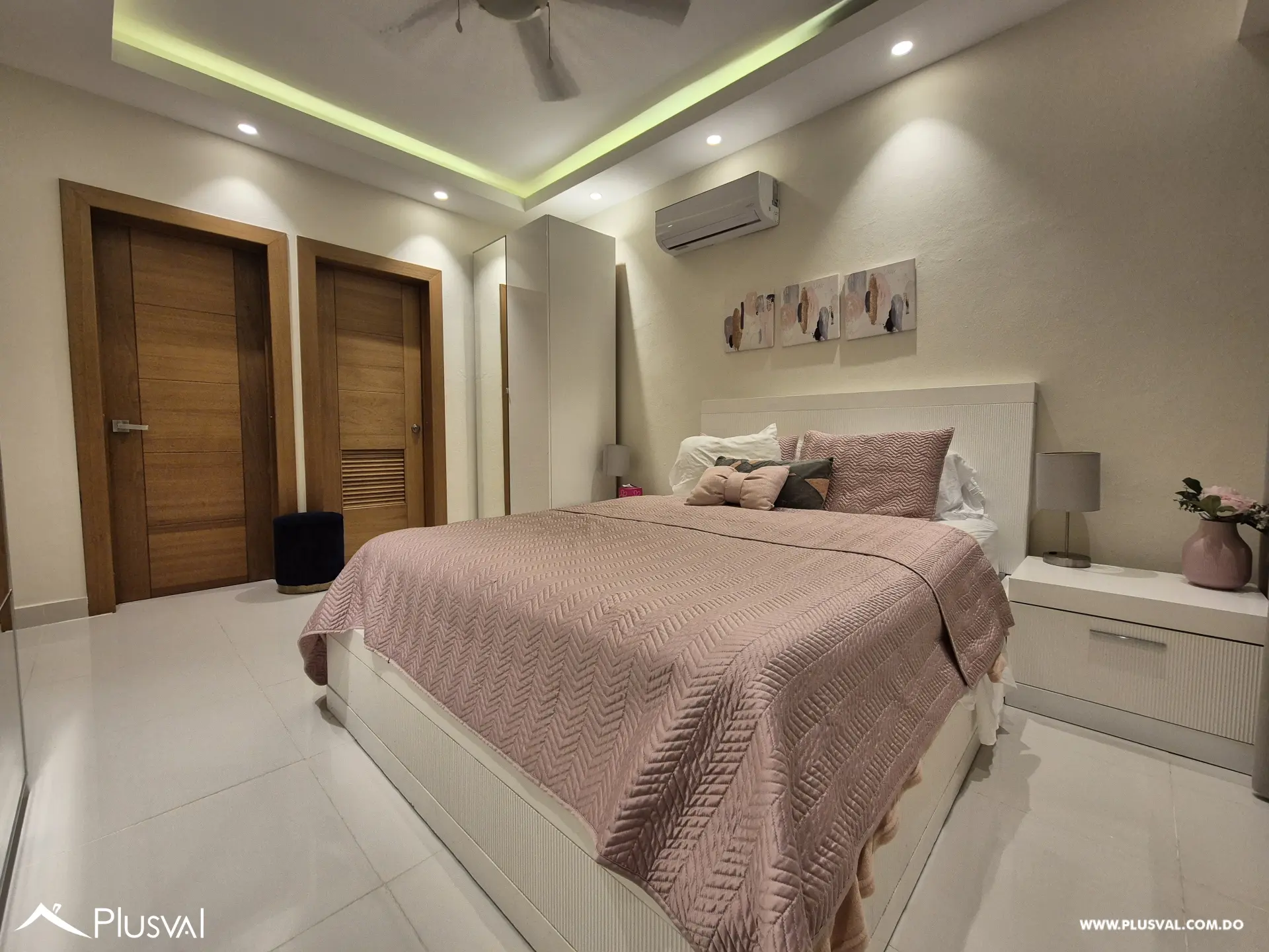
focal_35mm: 13
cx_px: 634
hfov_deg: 106.2
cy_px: 476
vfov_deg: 89.9
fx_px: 477
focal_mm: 2.2
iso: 250
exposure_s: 1/60
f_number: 2.2
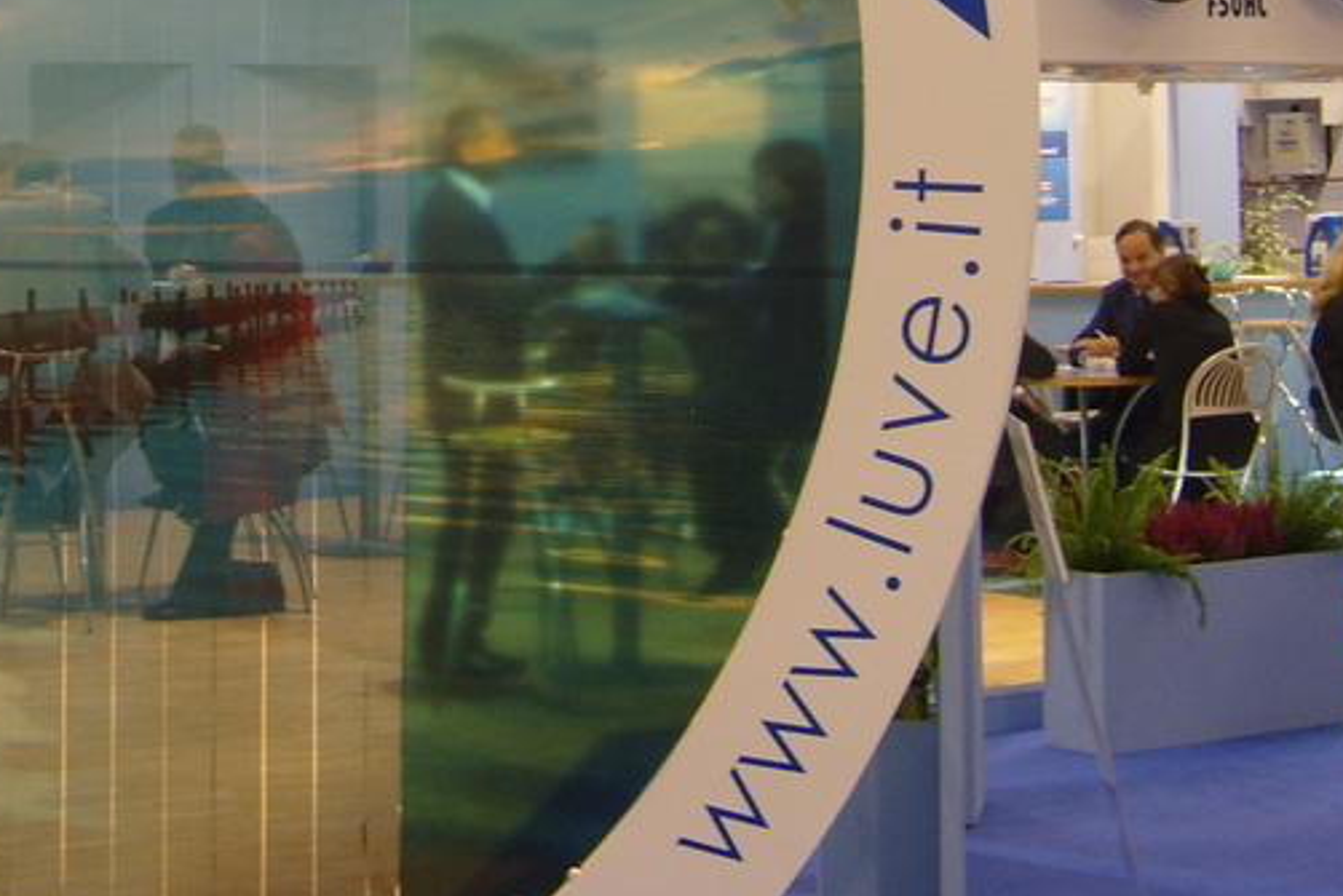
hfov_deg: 23.0
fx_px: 3246
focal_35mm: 87
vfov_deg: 15.2
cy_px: -187
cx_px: 238
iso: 80
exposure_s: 1/45
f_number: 2.8
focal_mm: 7.4
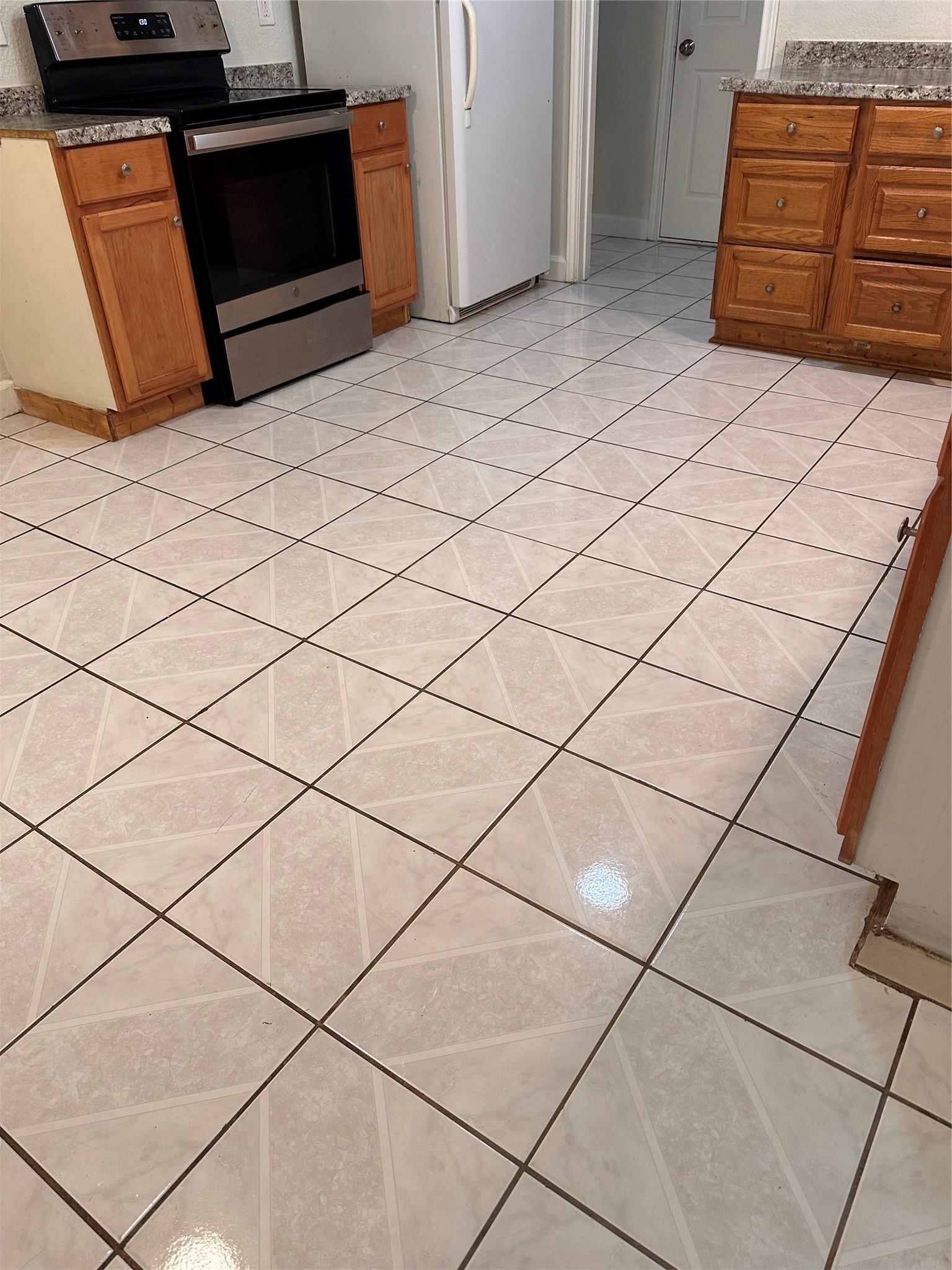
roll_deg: +1.2
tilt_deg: -33.3
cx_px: 476
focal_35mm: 24
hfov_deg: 56.8
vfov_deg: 71.6
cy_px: 635
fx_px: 880
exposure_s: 1/60
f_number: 1.78
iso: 125
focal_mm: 6.86
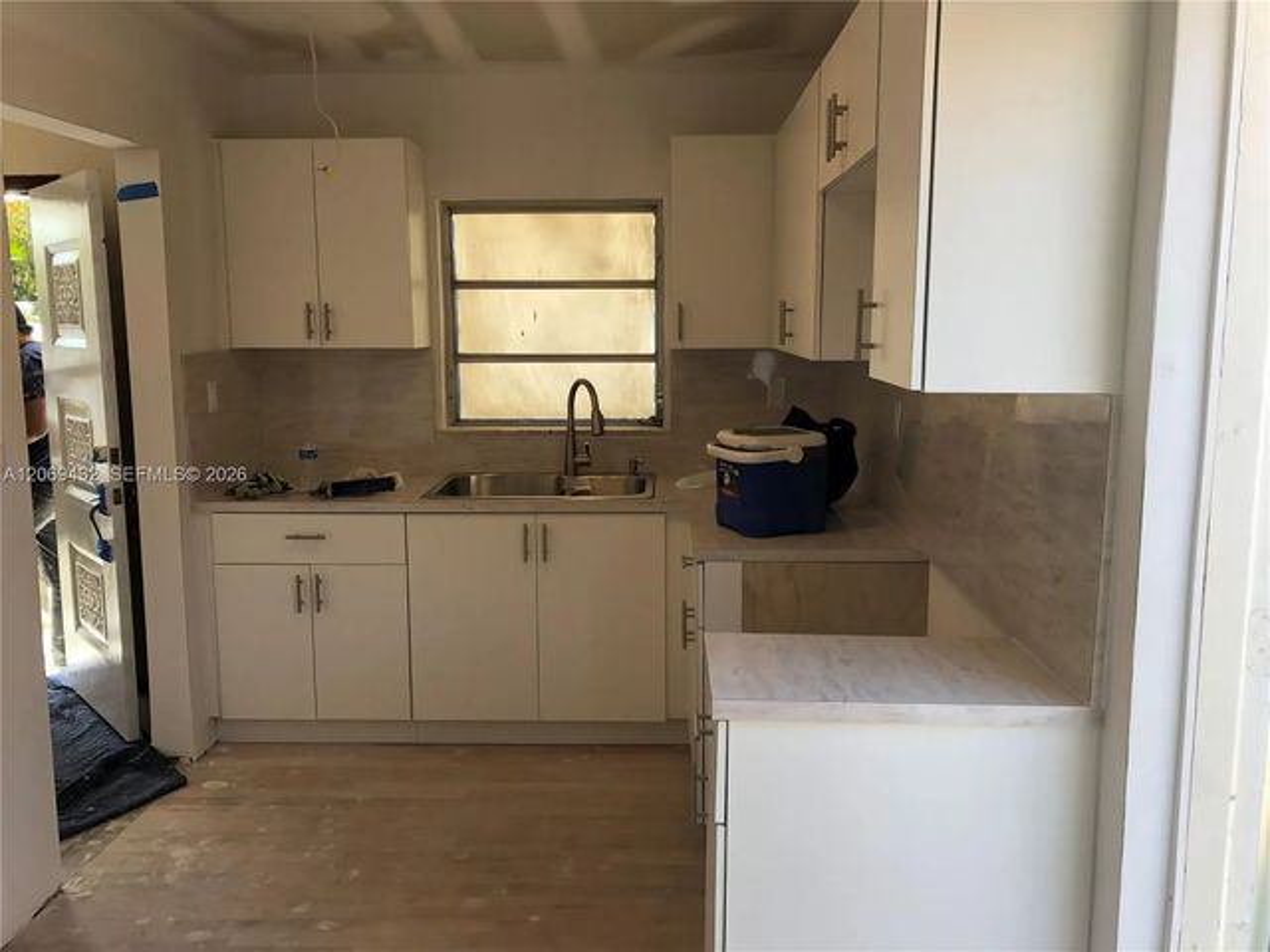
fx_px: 1027
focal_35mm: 28
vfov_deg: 49.7
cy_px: 476
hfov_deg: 63.4
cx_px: 635
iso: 25
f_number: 1.8
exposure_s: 1/120
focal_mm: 4
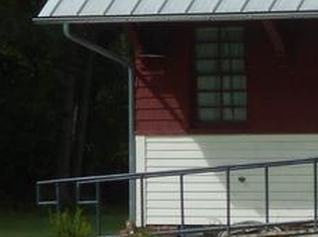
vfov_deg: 3.4
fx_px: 4027
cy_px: 154
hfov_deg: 4.5
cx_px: 572
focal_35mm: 439
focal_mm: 17.6
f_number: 5.5
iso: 80
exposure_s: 1/400
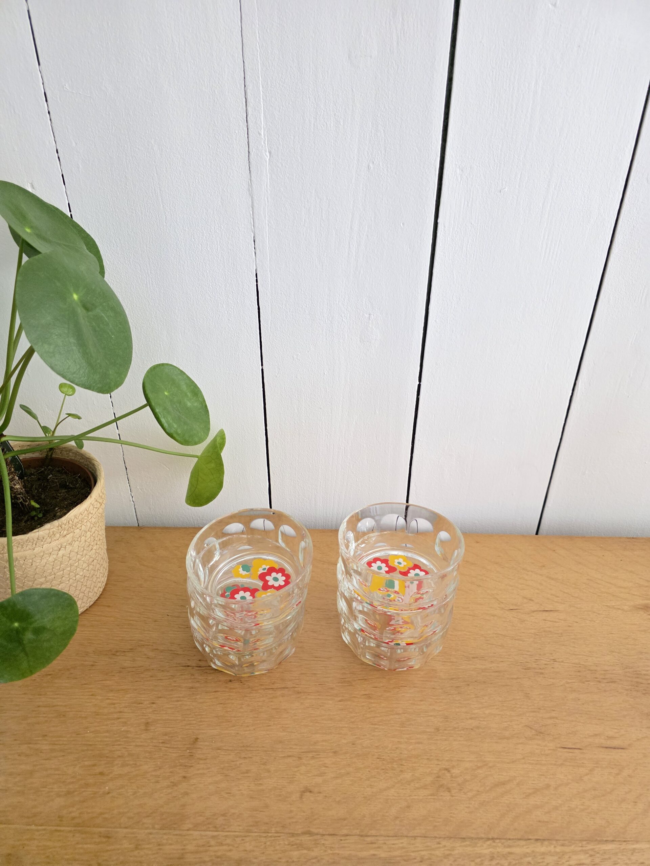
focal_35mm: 23
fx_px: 576
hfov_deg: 58.9
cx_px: 325
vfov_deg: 73.9
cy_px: 433
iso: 2000
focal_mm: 6.3
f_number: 1.7
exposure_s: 1/100
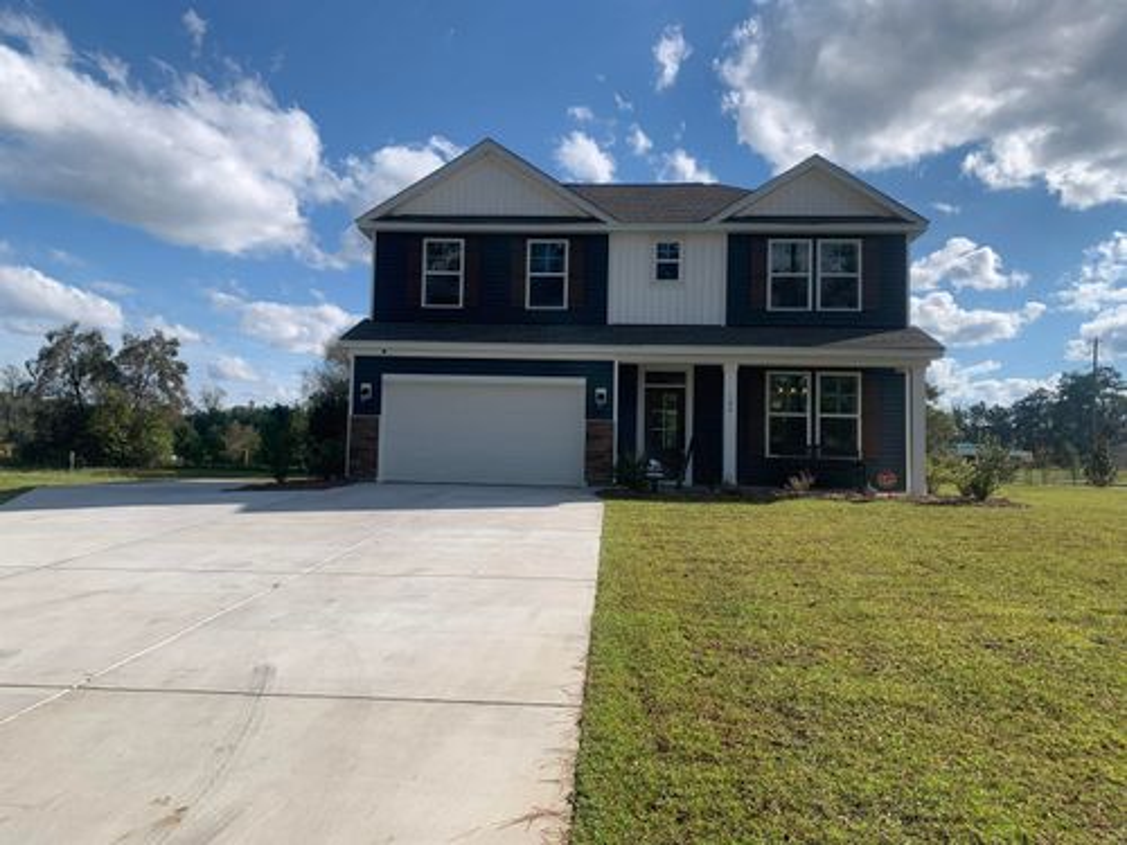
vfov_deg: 53.1
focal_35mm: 26
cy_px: 422
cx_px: 564
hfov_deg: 67.3
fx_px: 846
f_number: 1.8
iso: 25
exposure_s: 1/3185
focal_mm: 4.25
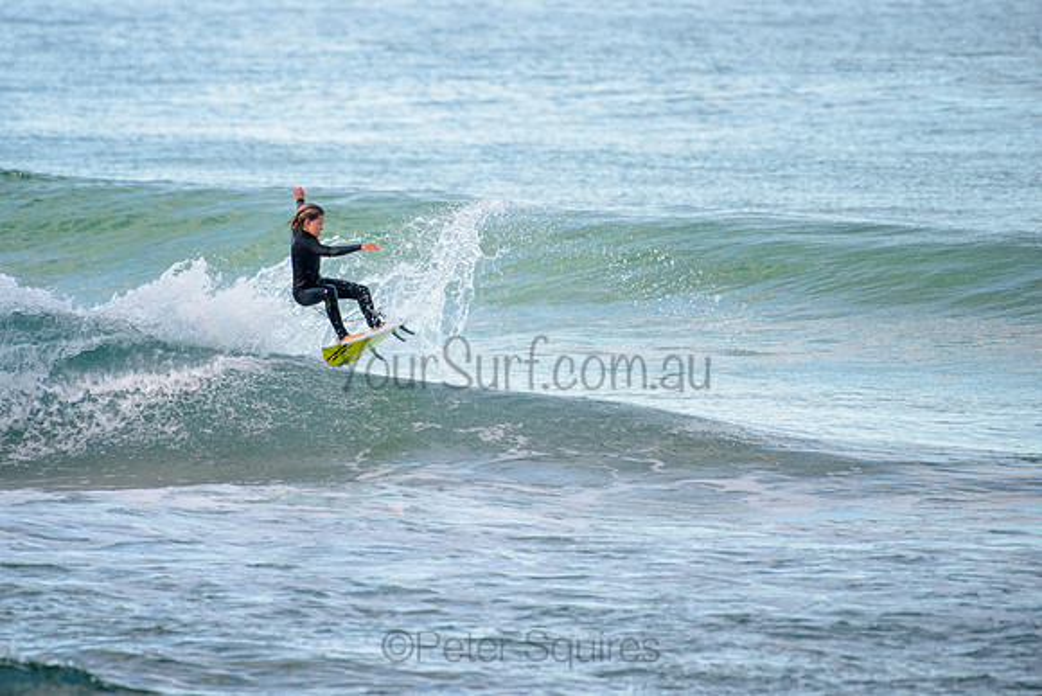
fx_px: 17754
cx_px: 403
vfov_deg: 2.2
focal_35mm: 613
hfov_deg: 3.4
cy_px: 301
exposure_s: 1/2000
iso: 320
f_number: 5.6
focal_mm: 500
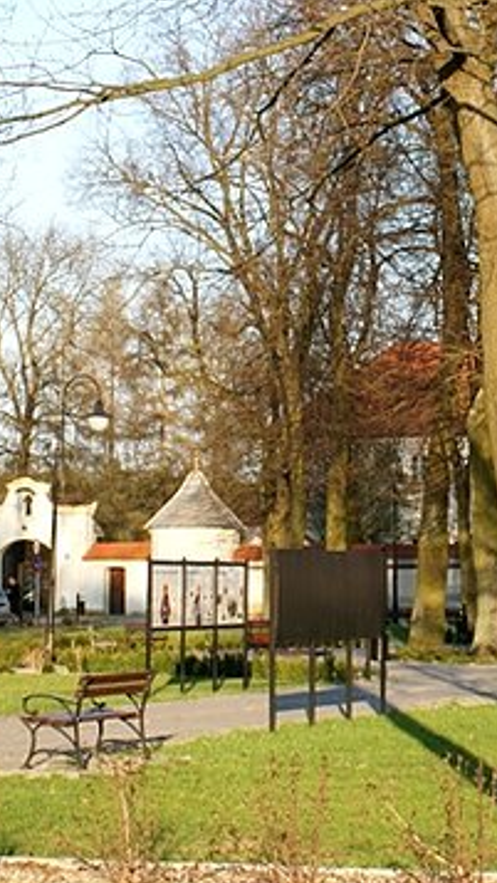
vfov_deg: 19.2
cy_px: 284
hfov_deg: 10.9
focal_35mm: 111
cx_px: 403
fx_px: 2599
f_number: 8
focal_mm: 28
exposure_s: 1/100
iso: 100
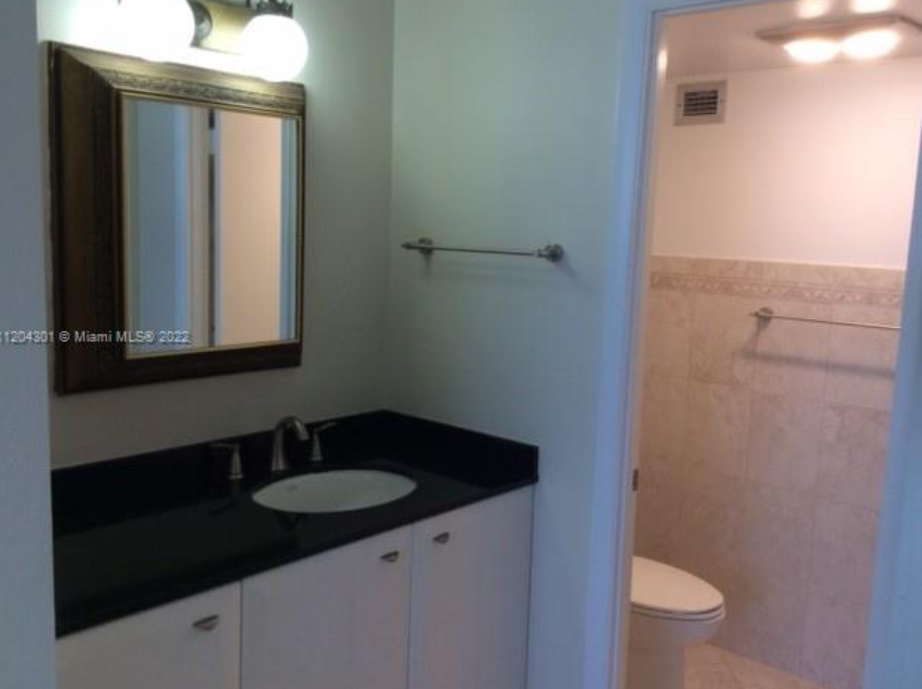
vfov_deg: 42.9
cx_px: 459
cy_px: 339
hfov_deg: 55.4
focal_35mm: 33
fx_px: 878
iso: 40
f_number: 2.4
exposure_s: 1/60
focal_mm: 3.3
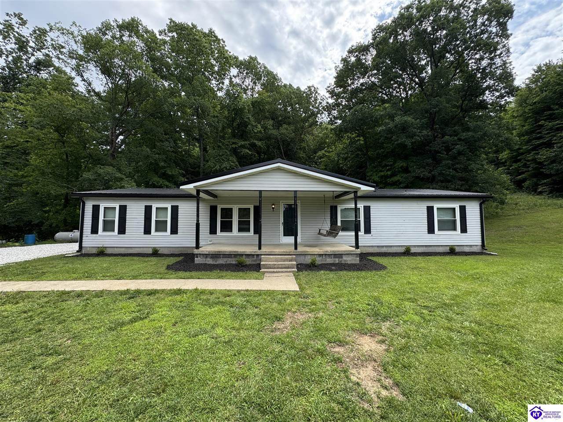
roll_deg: -0.7
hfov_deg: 102.1
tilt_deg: +3.2
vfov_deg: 85.7
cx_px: 282
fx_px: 228
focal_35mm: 14
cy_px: 211
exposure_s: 1/522
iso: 40
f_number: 2.2
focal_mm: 2.22
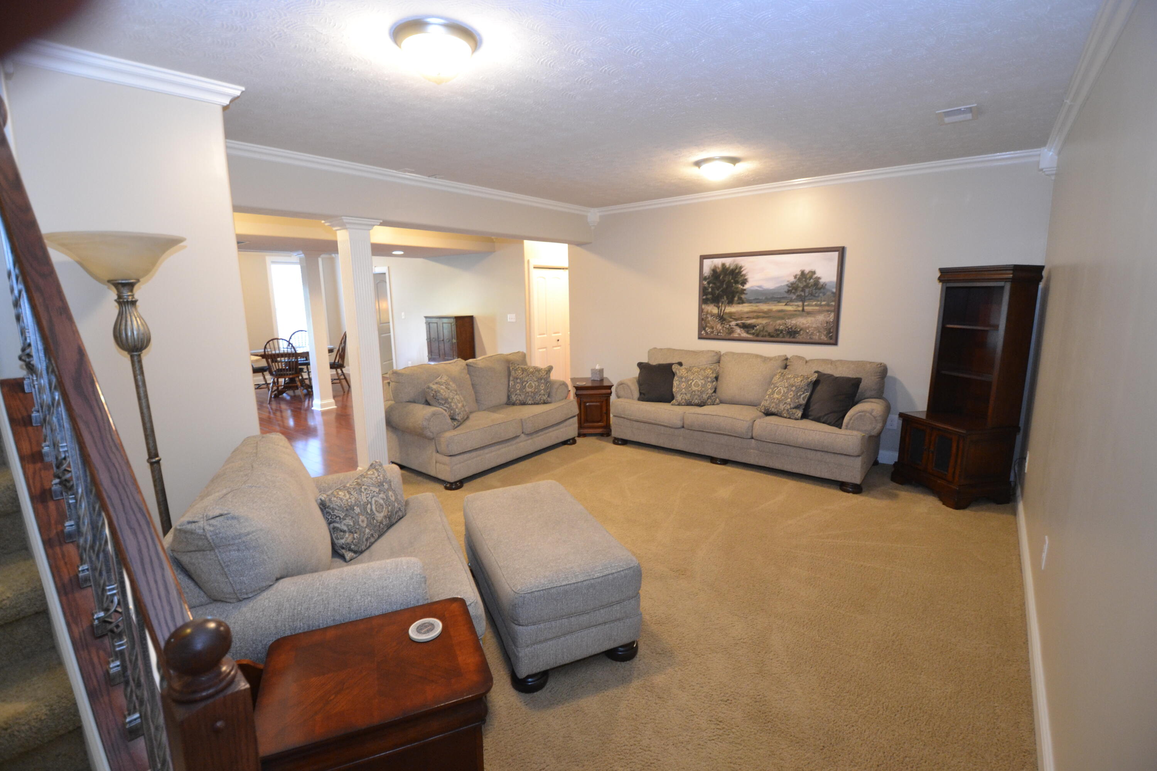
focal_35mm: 15
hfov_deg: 100.4
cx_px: 578
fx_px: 482
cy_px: 386
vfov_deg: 77.3
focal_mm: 10
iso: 1100
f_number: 3.5
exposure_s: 1/15
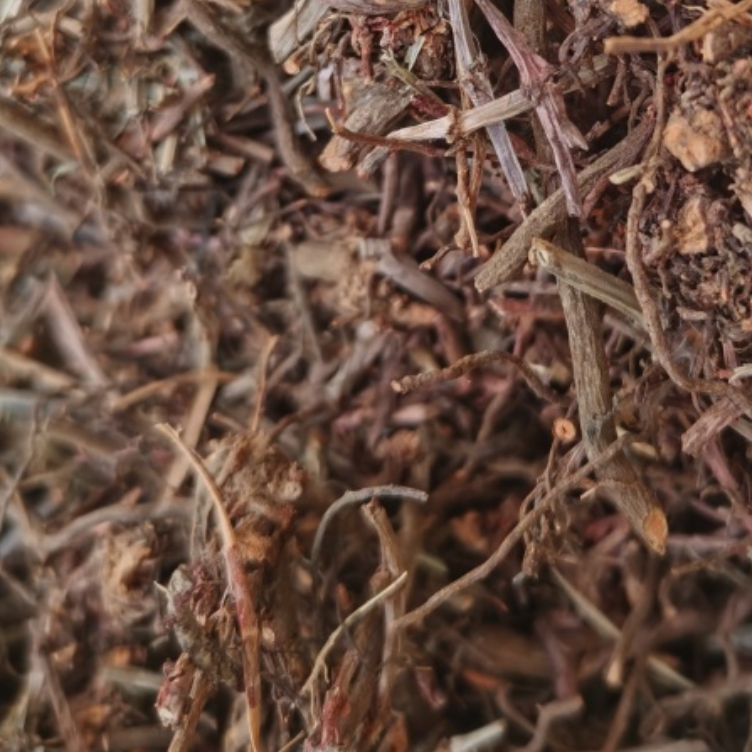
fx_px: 1401
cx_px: 565
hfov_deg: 29.6
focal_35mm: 57
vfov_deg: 28.6
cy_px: 46
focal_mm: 5.58
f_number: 1.8
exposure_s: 1/464
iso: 50
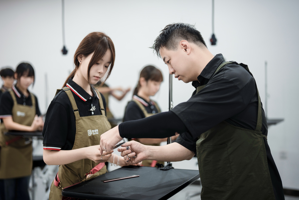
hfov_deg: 39.6
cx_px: 150
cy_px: 100
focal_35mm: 50
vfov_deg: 27.0
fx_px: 415
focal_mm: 50
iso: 125
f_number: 1.4
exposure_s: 1/125
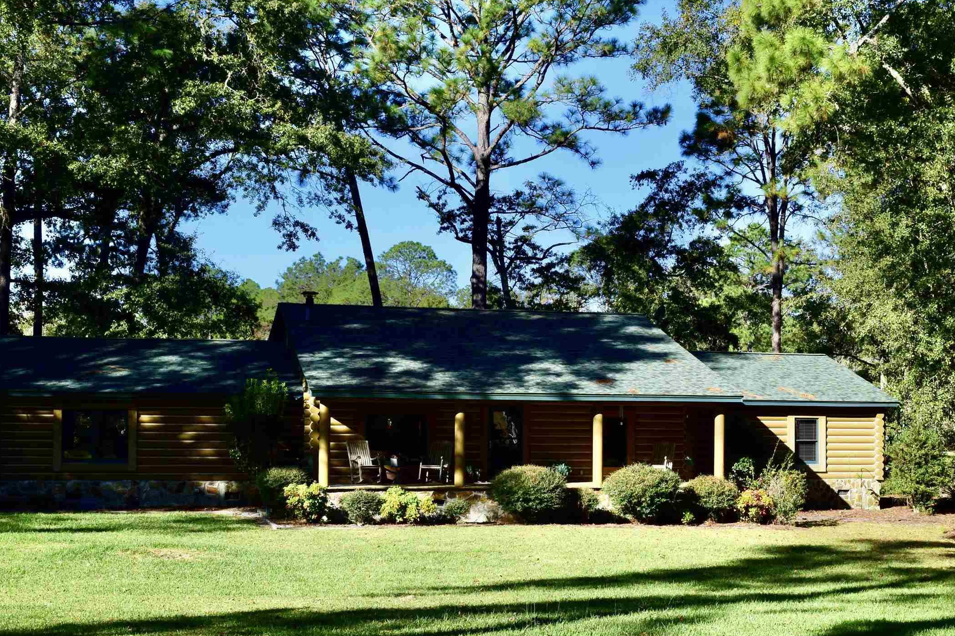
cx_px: 553
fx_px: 1452
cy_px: 393
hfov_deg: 36.3
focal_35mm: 55
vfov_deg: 24.7
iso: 400
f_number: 11
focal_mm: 25
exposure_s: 1/400
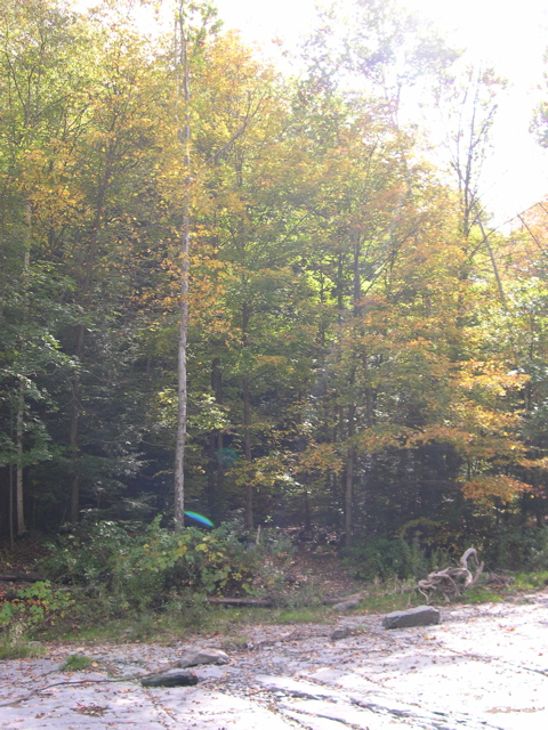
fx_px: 802
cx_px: 274
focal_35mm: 38
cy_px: 365
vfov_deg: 49.0
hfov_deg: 37.7
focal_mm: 8
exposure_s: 1/155
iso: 100
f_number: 2.8
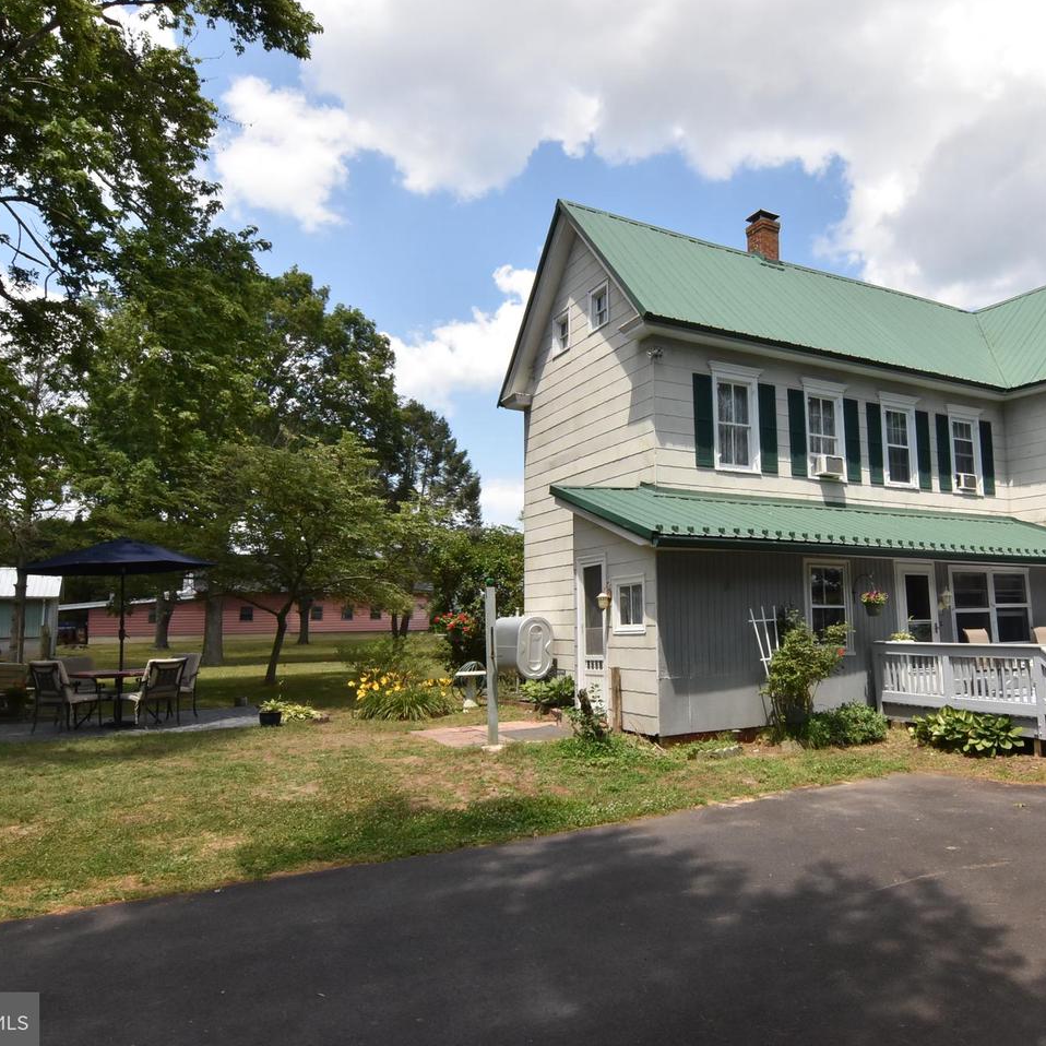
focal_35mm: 23
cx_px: 655
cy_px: 523
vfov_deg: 67.3
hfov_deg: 66.2
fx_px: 786
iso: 640
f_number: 22
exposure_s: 1/200
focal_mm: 12
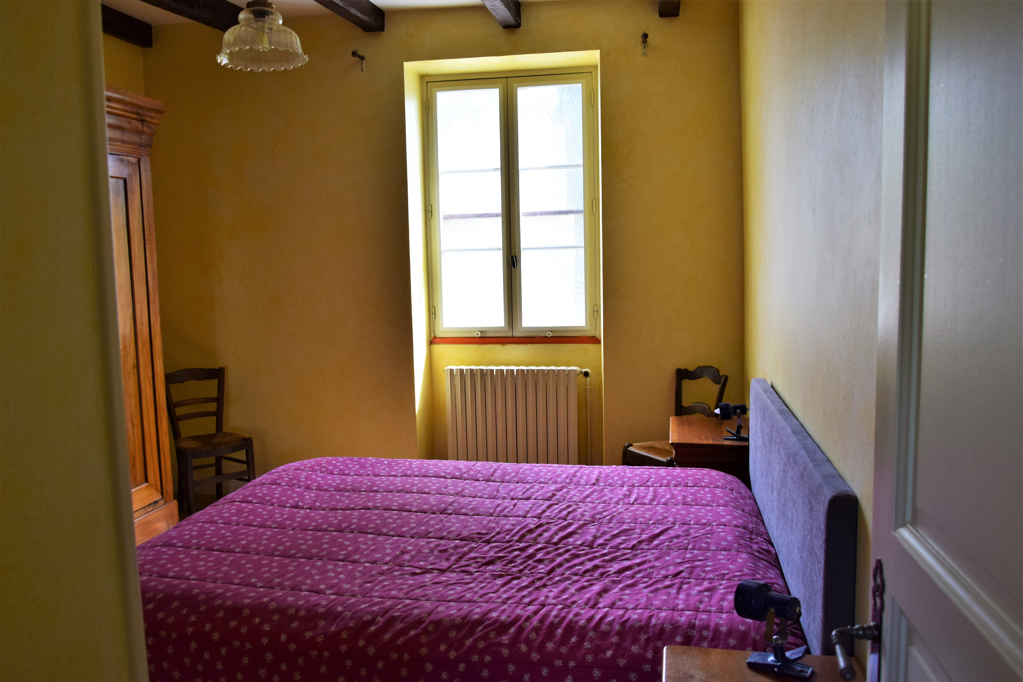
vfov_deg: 47.9
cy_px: 341
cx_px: 512
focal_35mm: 27
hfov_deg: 67.4
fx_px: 767
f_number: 8
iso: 400
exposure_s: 1/50
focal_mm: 18
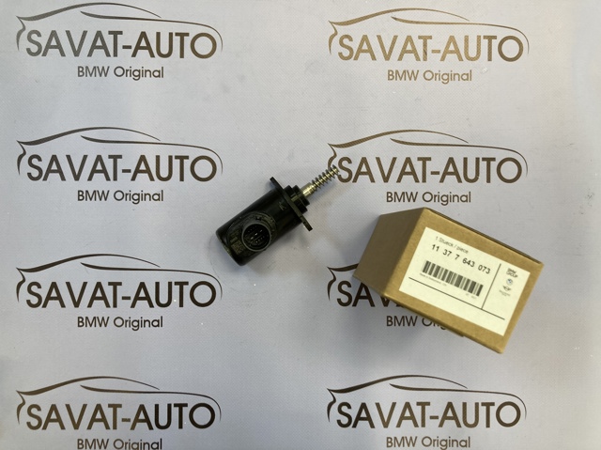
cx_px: 300
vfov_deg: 49.7
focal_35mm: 28
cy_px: 225
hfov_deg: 63.5
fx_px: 486
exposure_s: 1/50
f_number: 1.8
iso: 50
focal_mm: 3.99
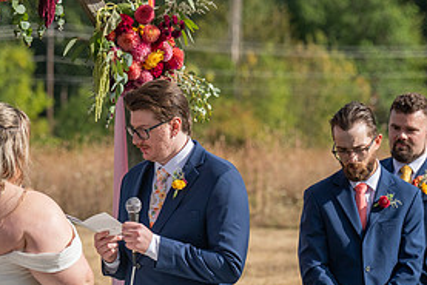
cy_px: 249
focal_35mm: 249
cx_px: 157
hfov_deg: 8.3
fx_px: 2955
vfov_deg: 5.5
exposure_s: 1/4000
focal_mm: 119
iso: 400
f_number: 4.5
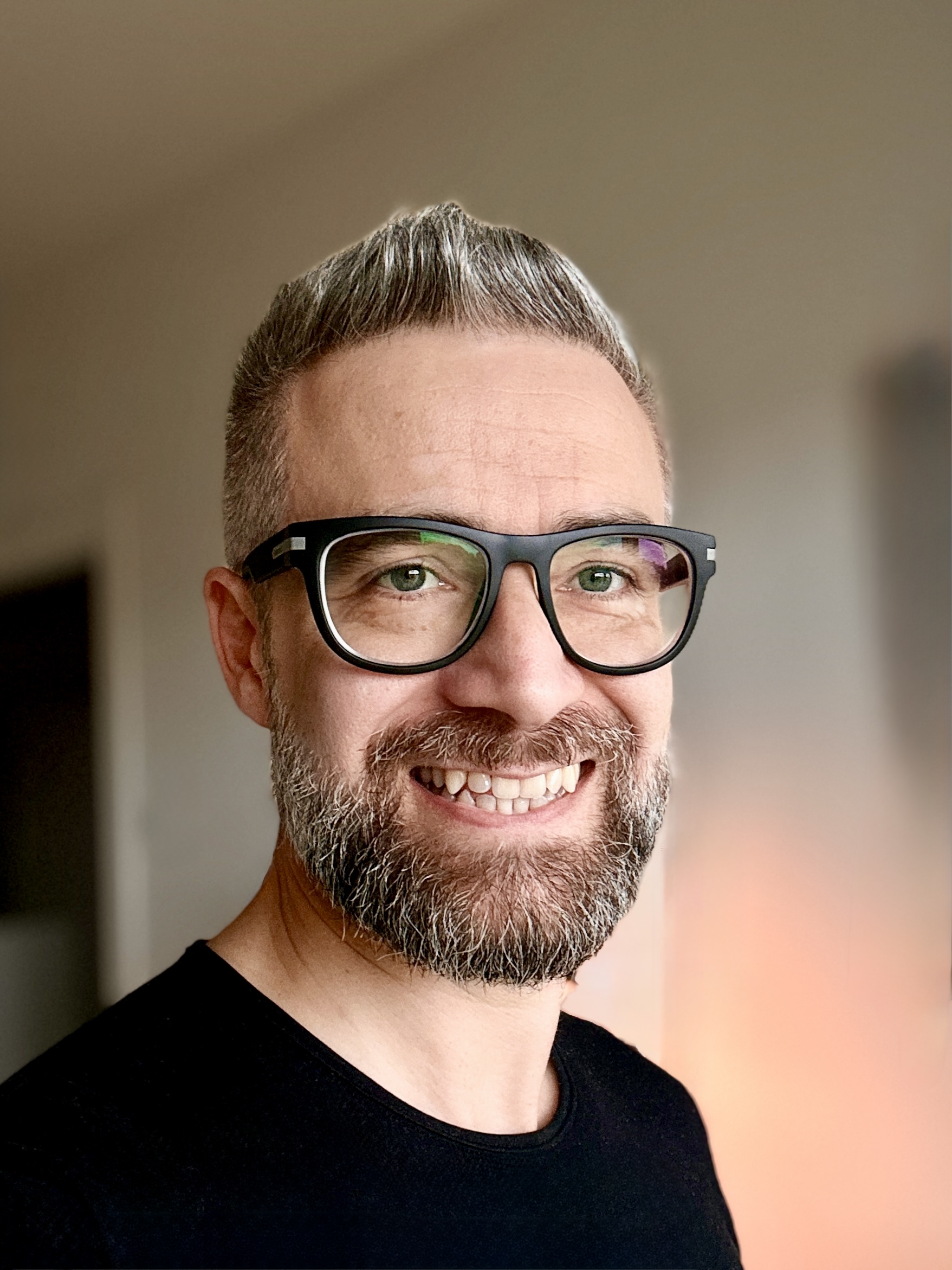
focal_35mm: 30
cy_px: 635
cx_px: 476
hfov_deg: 46.8
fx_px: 1100
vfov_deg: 60.0
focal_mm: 2.69
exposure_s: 1/63
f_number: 1.9
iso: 80
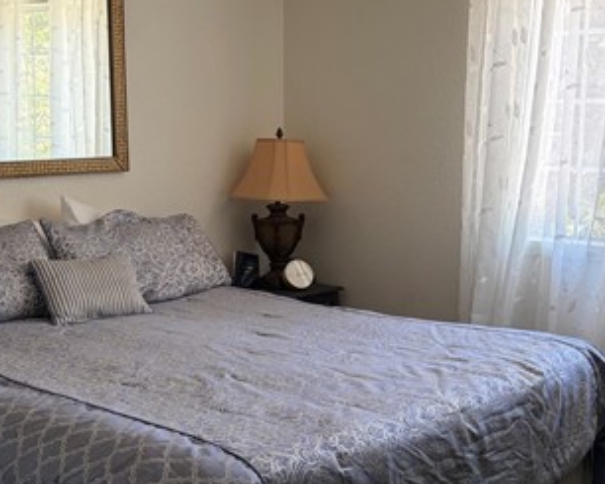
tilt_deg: -8.4
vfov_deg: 28.6
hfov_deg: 35.3
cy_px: 267
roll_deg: +0.2
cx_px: 320
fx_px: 949
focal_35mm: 53
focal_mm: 5.96
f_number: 1.6
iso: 80
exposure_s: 1/121
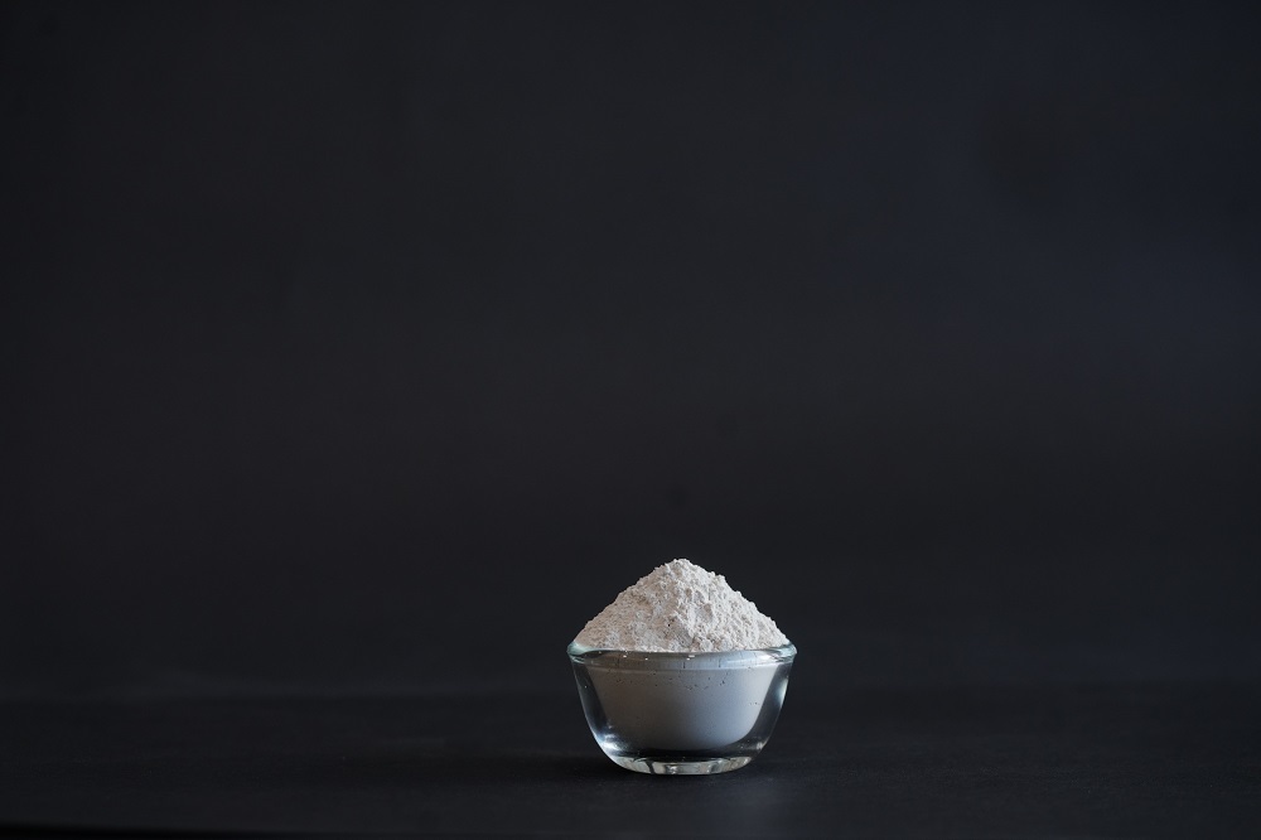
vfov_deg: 16.1
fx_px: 2976
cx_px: 630
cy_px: 420
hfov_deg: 23.9
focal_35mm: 85
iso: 800
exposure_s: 1/200
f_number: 5
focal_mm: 85
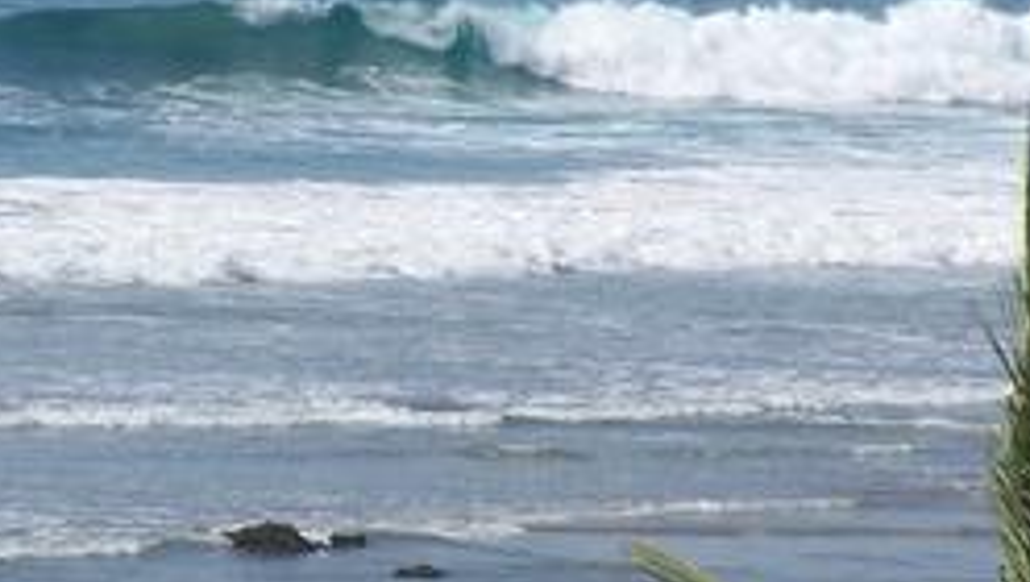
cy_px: 283
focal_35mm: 646
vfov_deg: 1.9
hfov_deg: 3.3
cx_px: 442
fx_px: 17658
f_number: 7.1
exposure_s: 1/350
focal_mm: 44.4
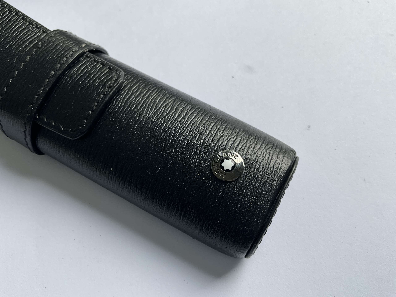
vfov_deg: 48.2
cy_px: 148
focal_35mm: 29
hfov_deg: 61.7
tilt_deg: -68.5
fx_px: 332
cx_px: 198
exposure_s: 1/122
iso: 20
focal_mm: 3
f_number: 1.8
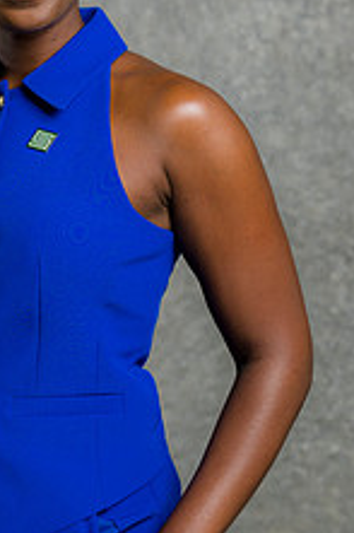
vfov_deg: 11.9
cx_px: 84
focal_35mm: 173
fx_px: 2556
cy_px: 248
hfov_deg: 7.9
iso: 125
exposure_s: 1/200
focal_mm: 85
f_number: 5
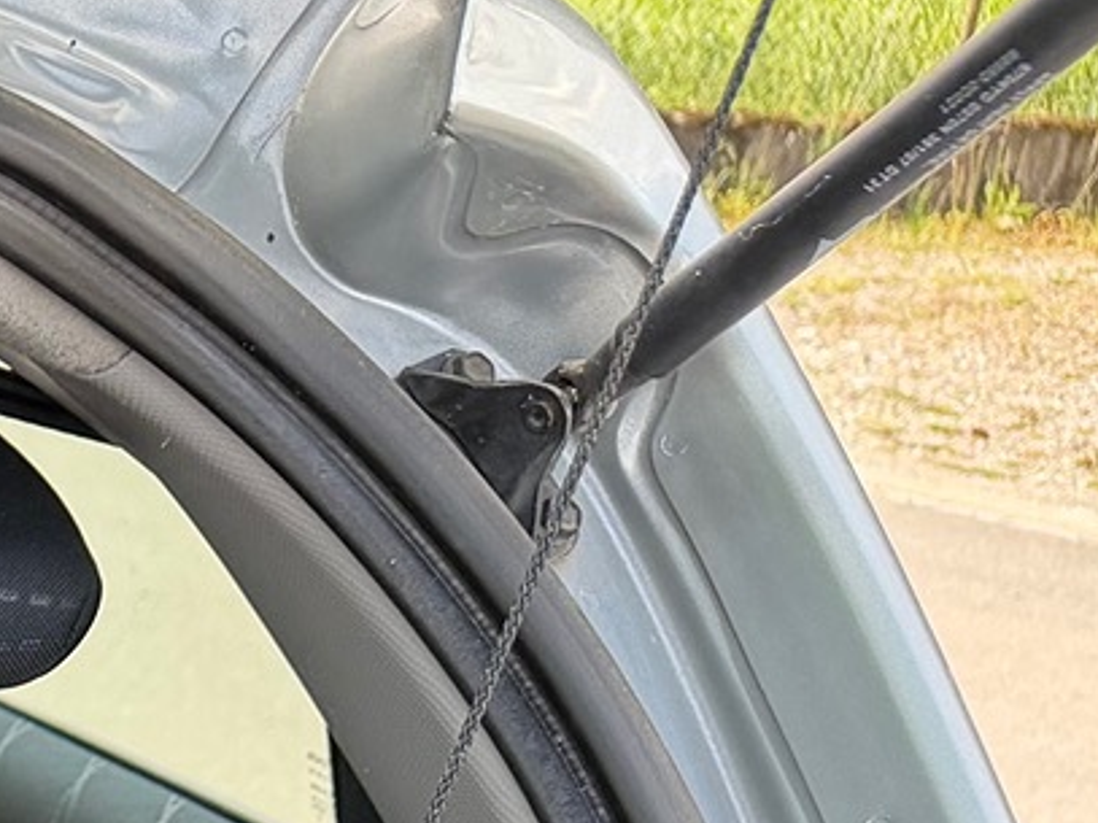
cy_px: 1762
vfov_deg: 11.1
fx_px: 3774
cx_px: -1397
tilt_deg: -28.0
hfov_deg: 13.2
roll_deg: -1.5
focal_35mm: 119
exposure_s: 1/186
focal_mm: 6.76
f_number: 1.78
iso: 100
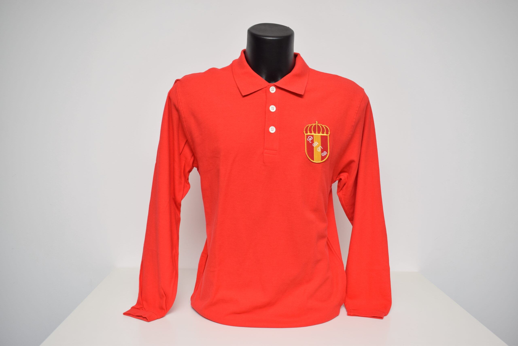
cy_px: 173
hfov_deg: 57.2
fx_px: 475
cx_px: 259
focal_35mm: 33
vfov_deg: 40.0
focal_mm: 22
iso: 400
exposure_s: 1/200
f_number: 5.6
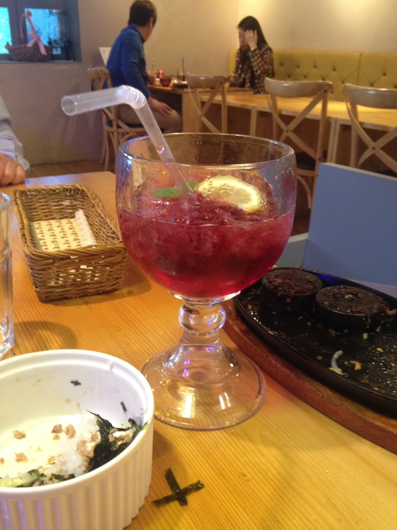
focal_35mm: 35
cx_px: 198
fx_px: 535
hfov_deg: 40.7
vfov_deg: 52.6
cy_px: 265
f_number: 2.4
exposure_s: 1/20
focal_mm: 4.28
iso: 160
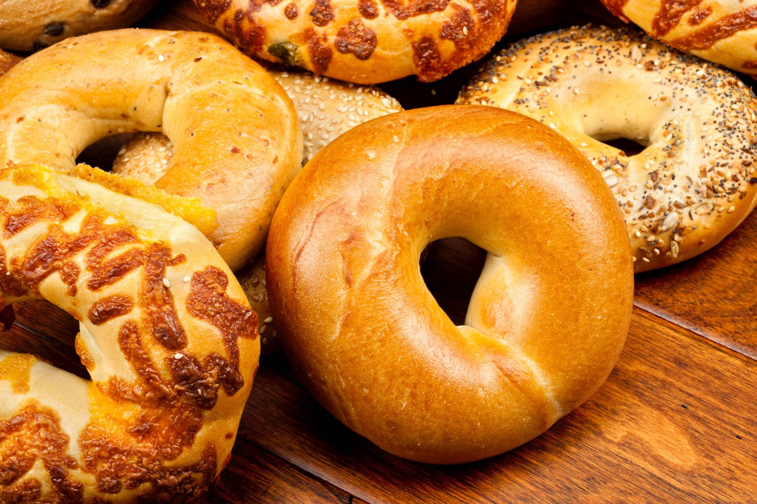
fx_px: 1702
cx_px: 382
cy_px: 175
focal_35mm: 81
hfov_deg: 25.1
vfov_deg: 16.8
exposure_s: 1/125
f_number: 20
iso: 200
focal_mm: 60
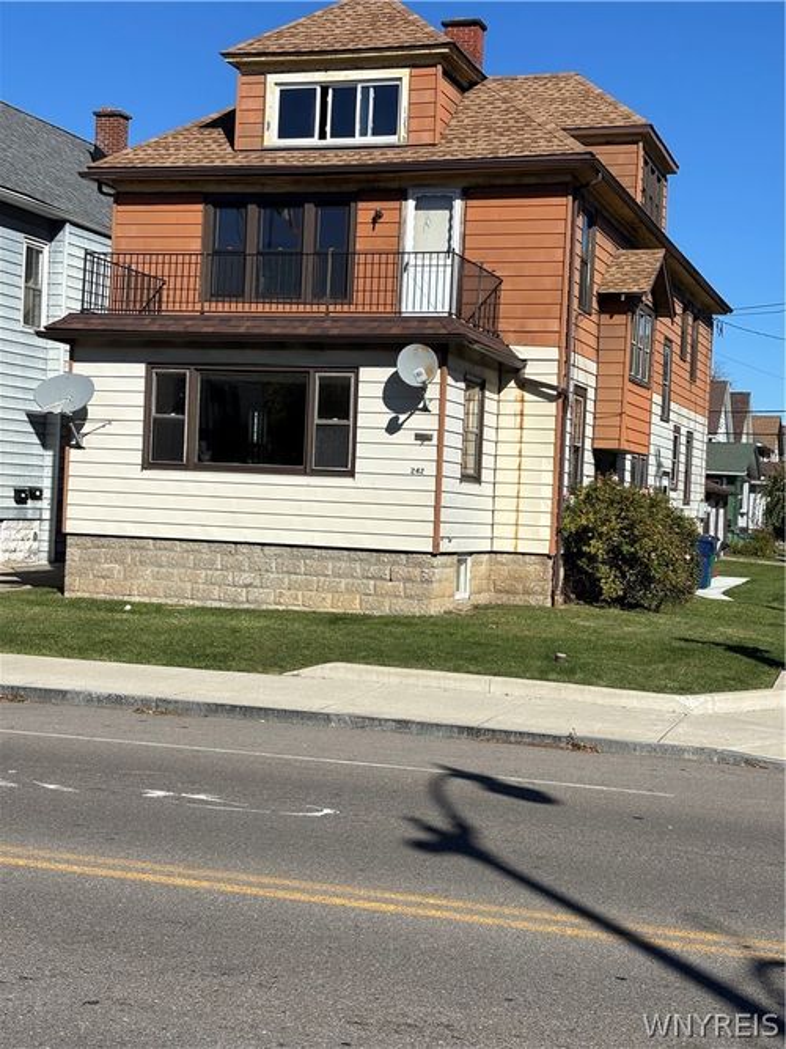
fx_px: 1575
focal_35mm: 52
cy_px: 524
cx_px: 393
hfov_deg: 28.0
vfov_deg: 36.8
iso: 40
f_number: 1.6
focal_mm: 5.96
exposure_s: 1/4255
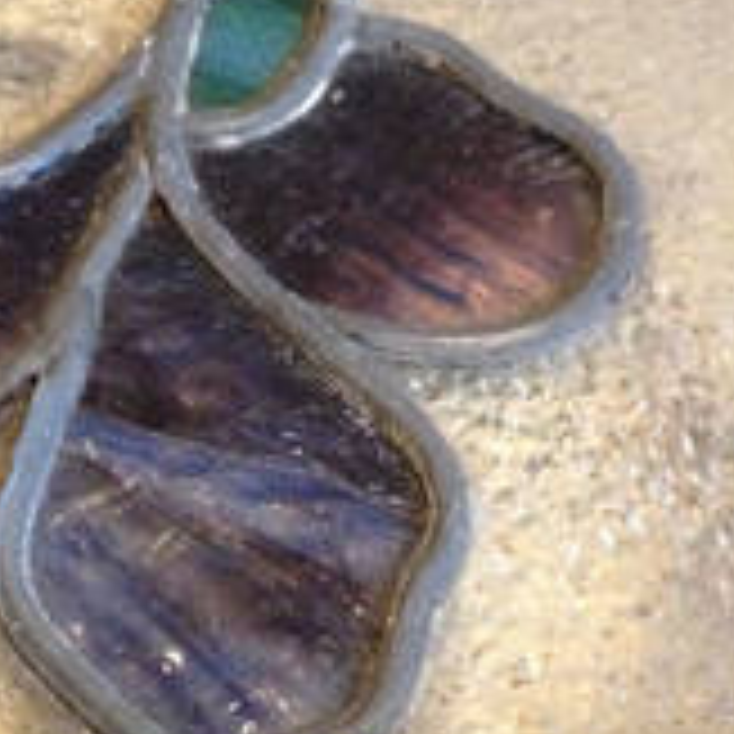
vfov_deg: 18.1
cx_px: 281
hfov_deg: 18.3
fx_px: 2279
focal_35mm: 95
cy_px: 122
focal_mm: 4.28
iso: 500
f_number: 2.4
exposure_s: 1/17
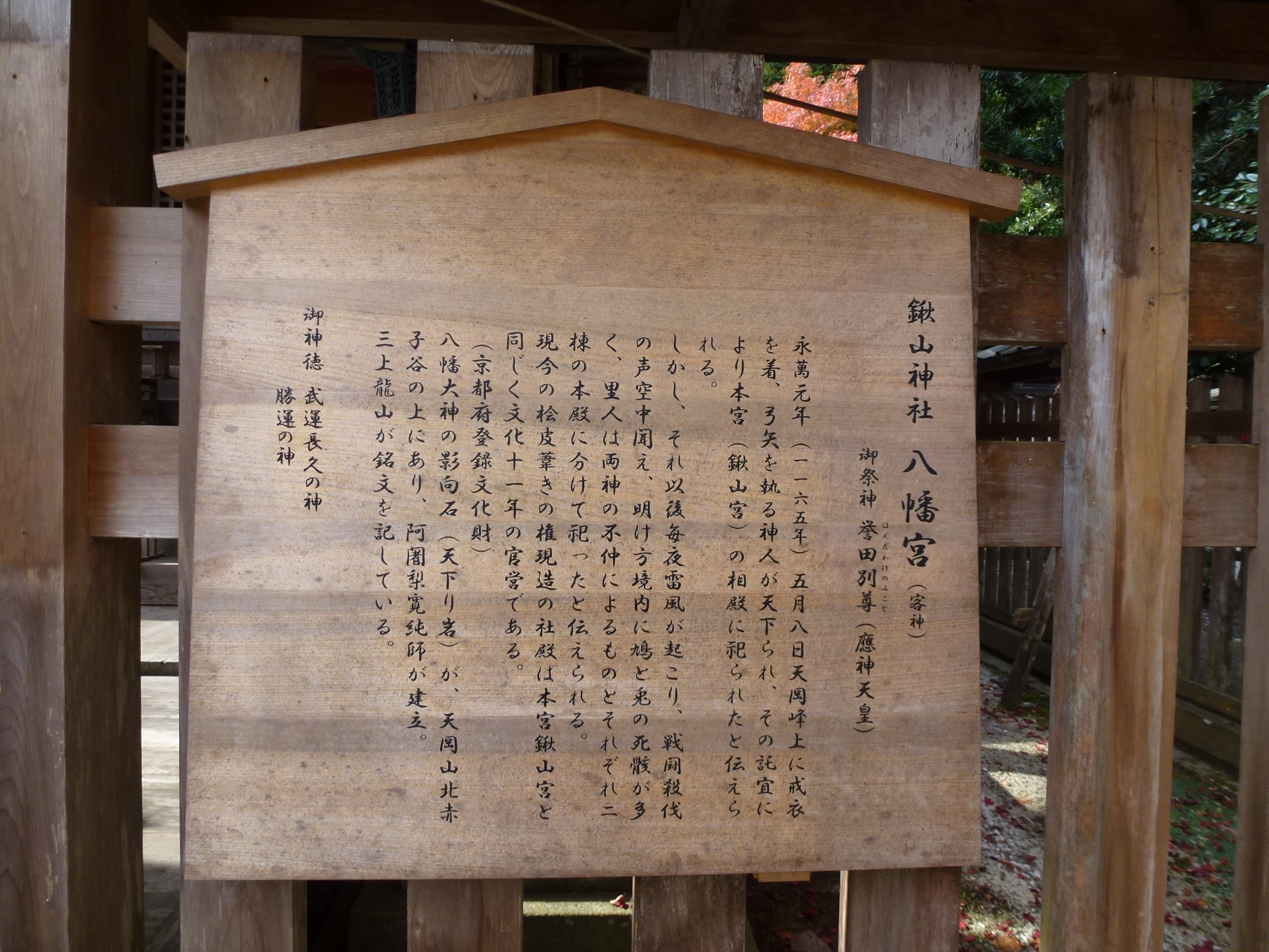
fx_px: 880
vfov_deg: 56.8
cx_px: 634
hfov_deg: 71.6
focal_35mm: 24
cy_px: 476
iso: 100
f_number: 3.3
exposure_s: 1/100
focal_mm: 4.3
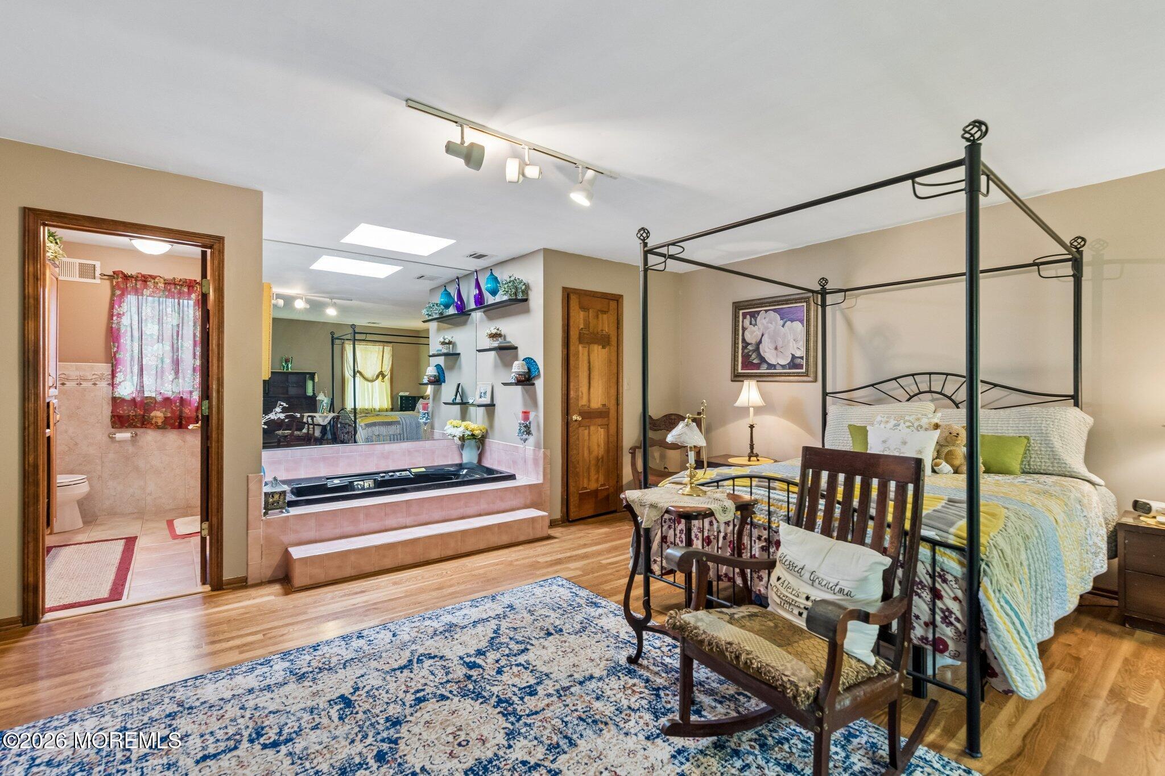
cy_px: 388
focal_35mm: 15
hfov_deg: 100.4
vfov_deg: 77.3
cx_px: 582
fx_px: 485
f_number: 7.1
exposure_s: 1/13
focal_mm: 15
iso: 800
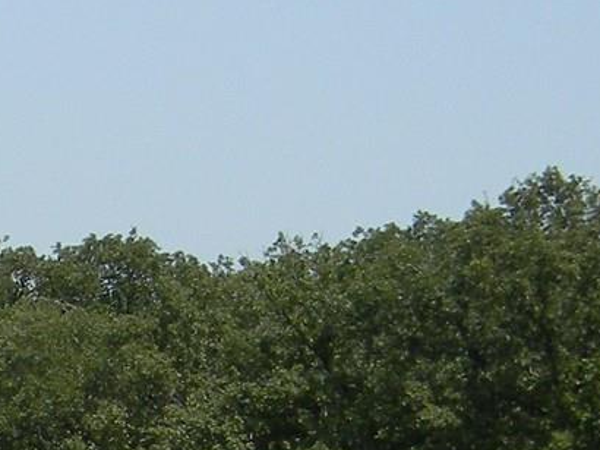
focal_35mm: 205
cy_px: 652
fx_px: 3551
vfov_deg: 7.1
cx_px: -689
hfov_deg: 9.0
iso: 80
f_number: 3.8
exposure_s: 1/790
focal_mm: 7.3
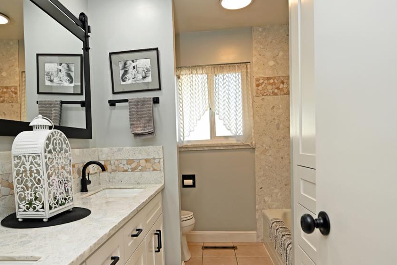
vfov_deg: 50.8
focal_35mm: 25
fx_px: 276
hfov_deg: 71.4
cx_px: 185
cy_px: 164
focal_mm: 14
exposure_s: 1/60
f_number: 4
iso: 180
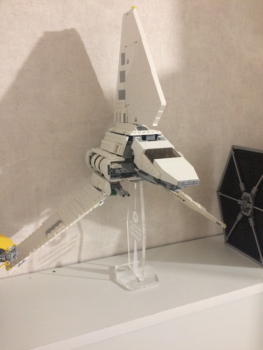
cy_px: 175
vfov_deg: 61.7
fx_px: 294
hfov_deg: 48.2
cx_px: 132
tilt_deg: -13.2
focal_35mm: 29
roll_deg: +0.3
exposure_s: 1/17
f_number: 2.2
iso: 250
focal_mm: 4.15
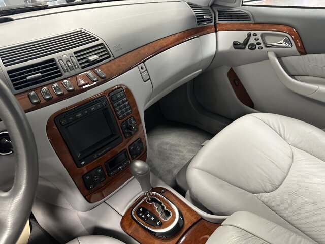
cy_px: 122
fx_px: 225
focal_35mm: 24
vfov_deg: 56.8
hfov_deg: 71.6
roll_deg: +2.0
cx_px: 162
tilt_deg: -35.1
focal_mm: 6.86
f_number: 1.78
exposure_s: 1/42
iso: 640
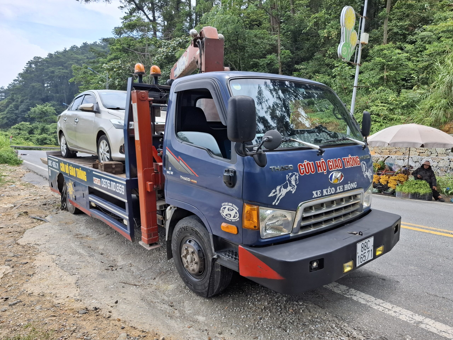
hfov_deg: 73.9
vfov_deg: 58.9
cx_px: 226
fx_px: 301
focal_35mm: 23
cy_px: 170
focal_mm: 5.54
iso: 50
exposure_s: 1/695
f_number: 1.8
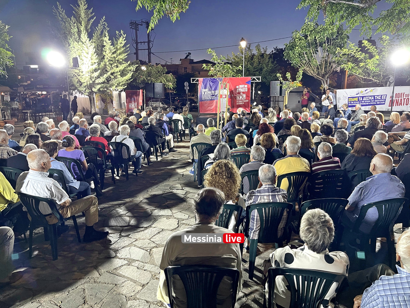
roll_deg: -0.7
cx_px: 205
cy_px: 154
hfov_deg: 69.4
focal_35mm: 25
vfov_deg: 54.9
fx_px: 296
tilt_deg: -12.1
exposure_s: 1/33
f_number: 1.6
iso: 400
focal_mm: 5.1
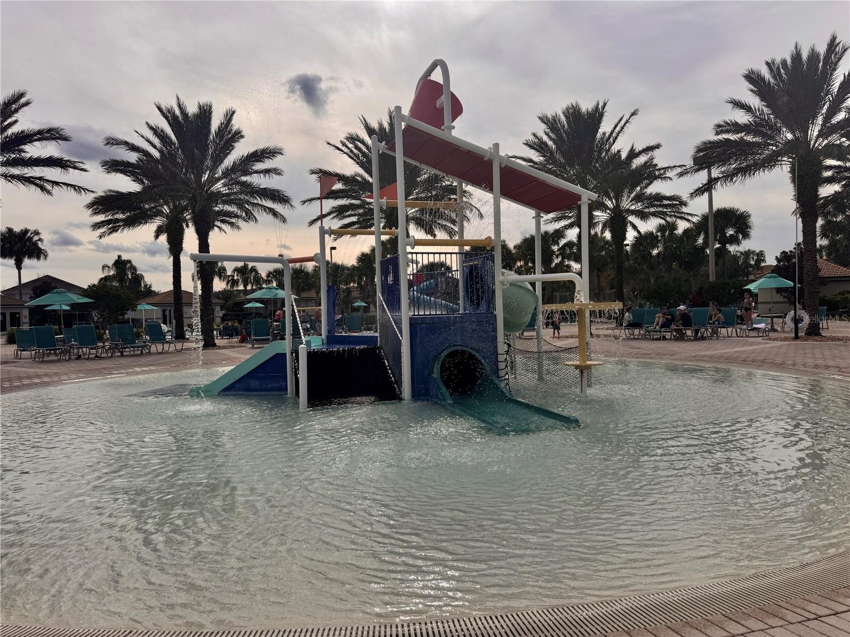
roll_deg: +1.5
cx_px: 425
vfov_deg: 56.8
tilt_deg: -2.6
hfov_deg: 71.6
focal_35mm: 24
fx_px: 589
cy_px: 318
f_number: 1.78
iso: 80
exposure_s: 1/9009
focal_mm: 6.76
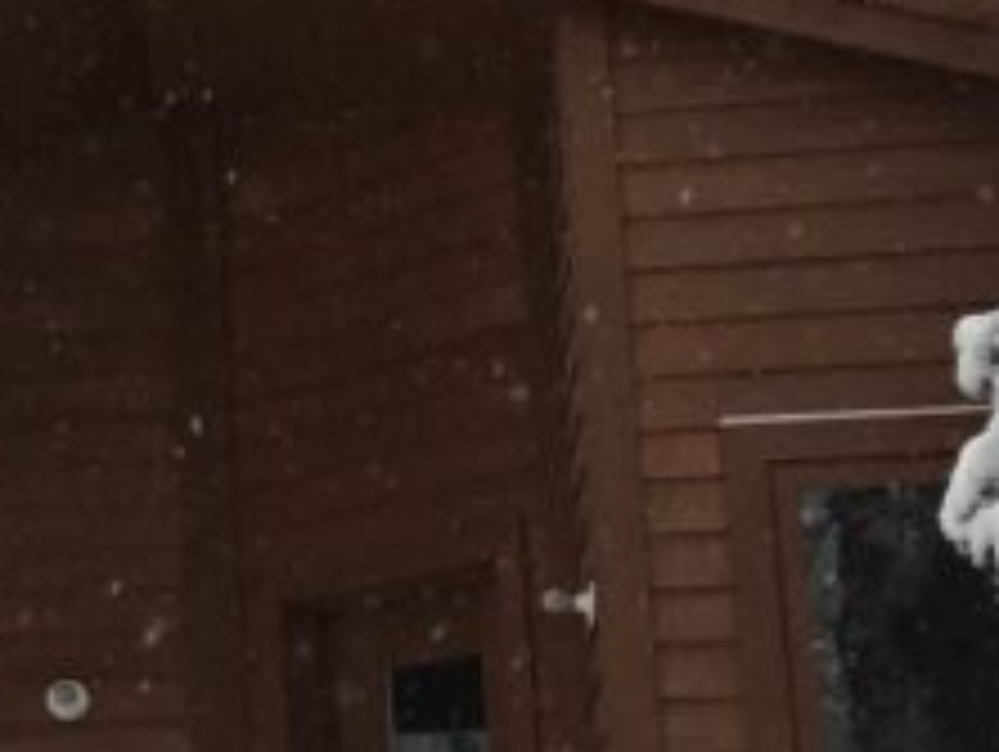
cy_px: 473
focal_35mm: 129
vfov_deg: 11.5
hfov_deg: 13.0
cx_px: -1076
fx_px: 3727
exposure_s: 1/396
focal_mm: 3.99
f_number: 1.8
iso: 20
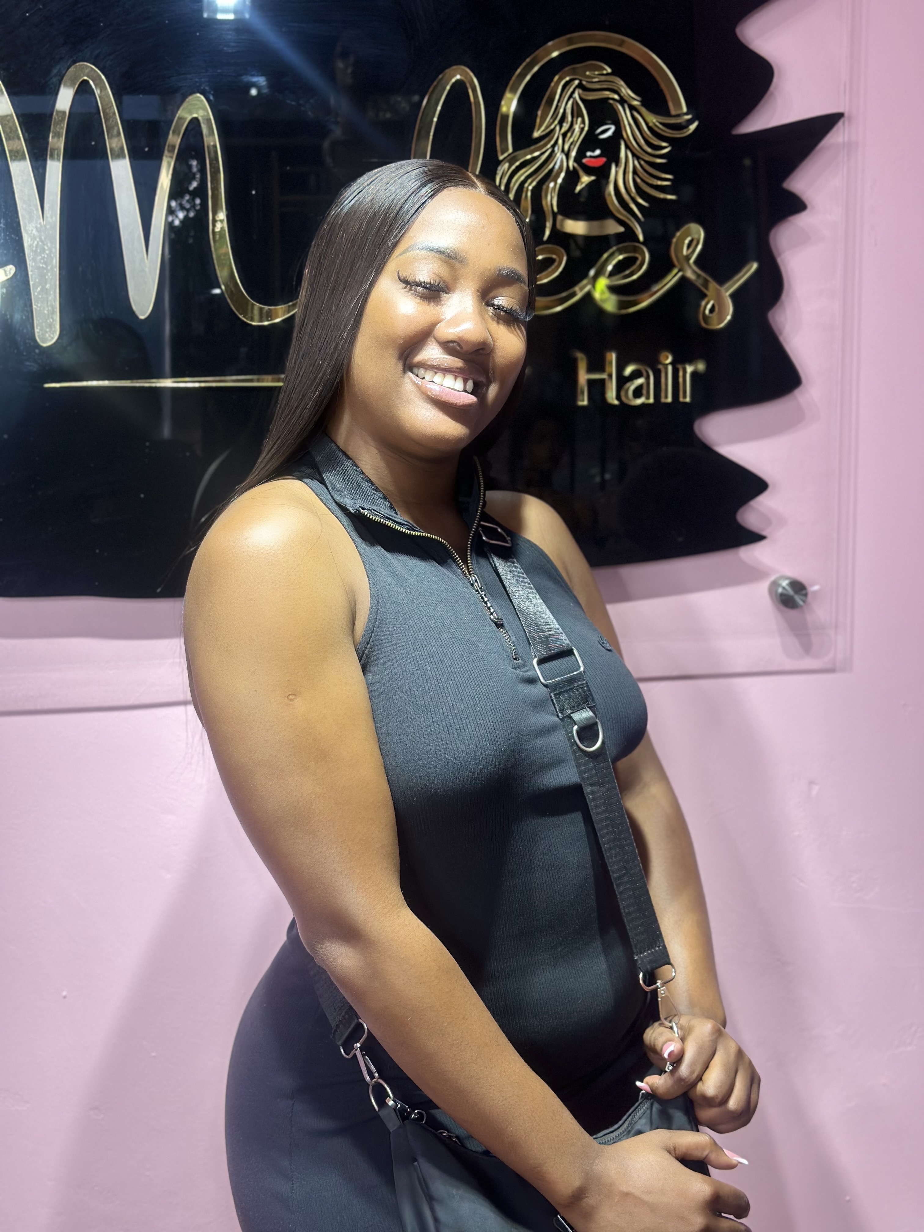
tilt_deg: -10.3
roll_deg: -0.8
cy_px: 616
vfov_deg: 39.7
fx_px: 1708
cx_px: 462
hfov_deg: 30.3
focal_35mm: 48
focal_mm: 6.86
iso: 80
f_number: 1.78
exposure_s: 1/100
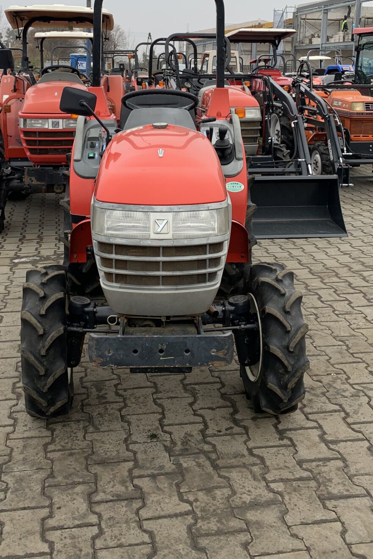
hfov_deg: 31.9
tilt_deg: -7.4
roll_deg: -1.2
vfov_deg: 45.3
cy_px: 161
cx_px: 169
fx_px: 653
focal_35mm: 42
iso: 25
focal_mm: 4.25
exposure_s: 1/282
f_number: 1.8
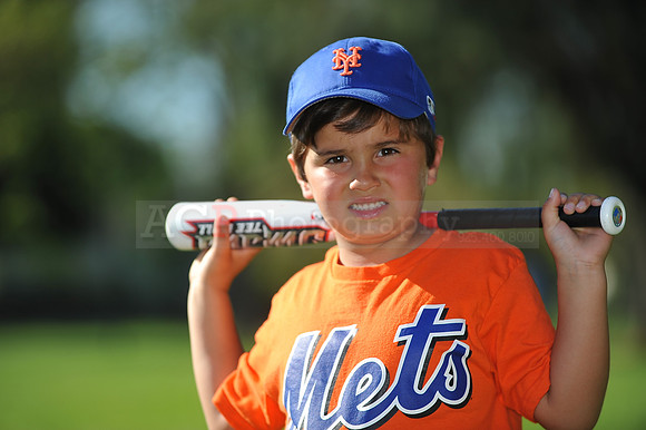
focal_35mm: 200
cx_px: 323
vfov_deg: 6.9
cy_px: 215
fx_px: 3587
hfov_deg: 10.3
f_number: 4
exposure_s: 1/1250
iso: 200
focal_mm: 200
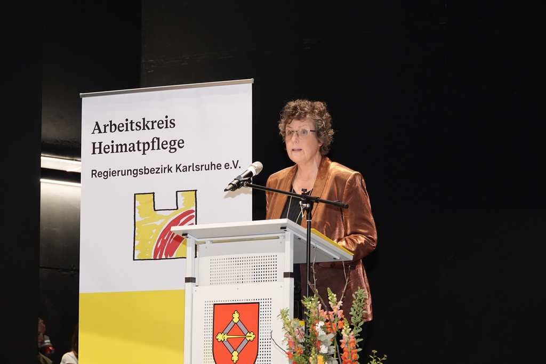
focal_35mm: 149
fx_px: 2260
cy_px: 182
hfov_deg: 13.8
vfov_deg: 9.2
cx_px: 273
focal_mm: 54.57
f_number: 4
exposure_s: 1/60
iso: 1600
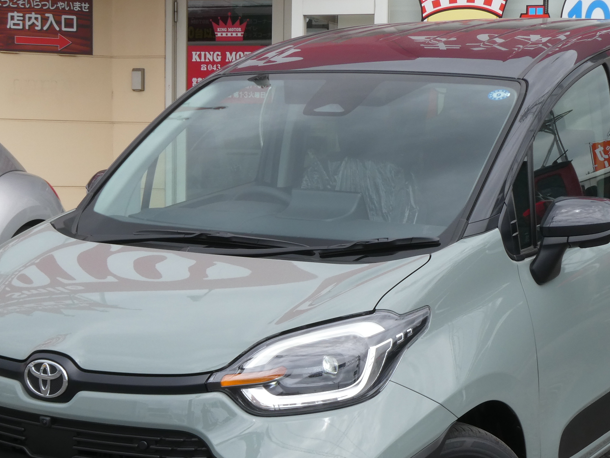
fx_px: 1357
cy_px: 318
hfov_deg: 25.3
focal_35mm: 77
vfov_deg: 19.1
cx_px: 324
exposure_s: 1/200
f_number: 5.6
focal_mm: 7.8
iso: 80
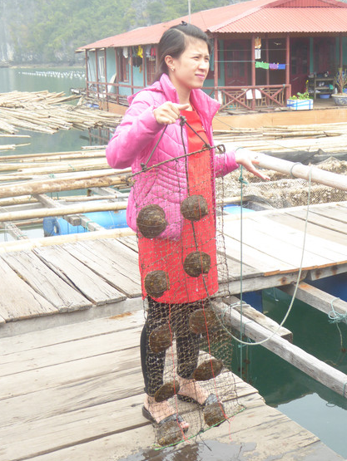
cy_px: 224
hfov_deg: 27.5
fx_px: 708
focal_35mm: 53
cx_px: 187
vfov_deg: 36.1
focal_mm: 7.8
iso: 160
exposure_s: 1/250
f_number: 3.9
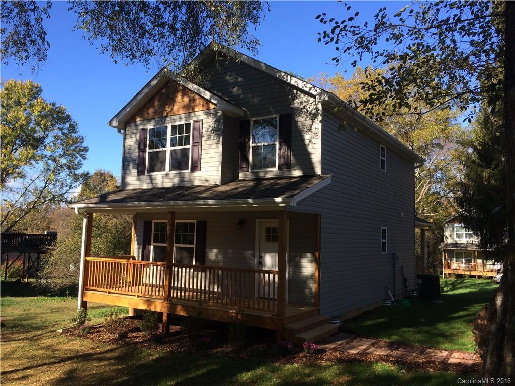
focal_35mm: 29
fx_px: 431
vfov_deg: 48.2
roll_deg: +1.2
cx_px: 258
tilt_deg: +3.6
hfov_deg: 61.7
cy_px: 193
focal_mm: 4.15
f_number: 2.2
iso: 32
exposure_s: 1/873
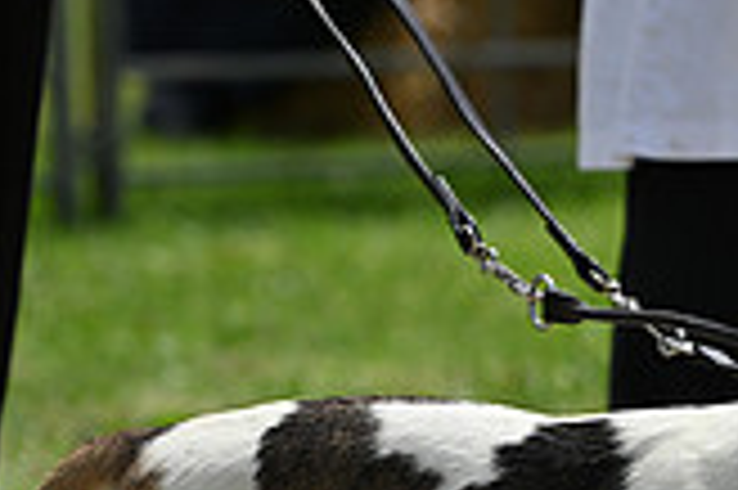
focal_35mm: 442
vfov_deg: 3.1
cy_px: 636
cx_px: 1256
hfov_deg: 4.6
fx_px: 9052
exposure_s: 1/1250
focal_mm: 125
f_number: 4.5
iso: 110
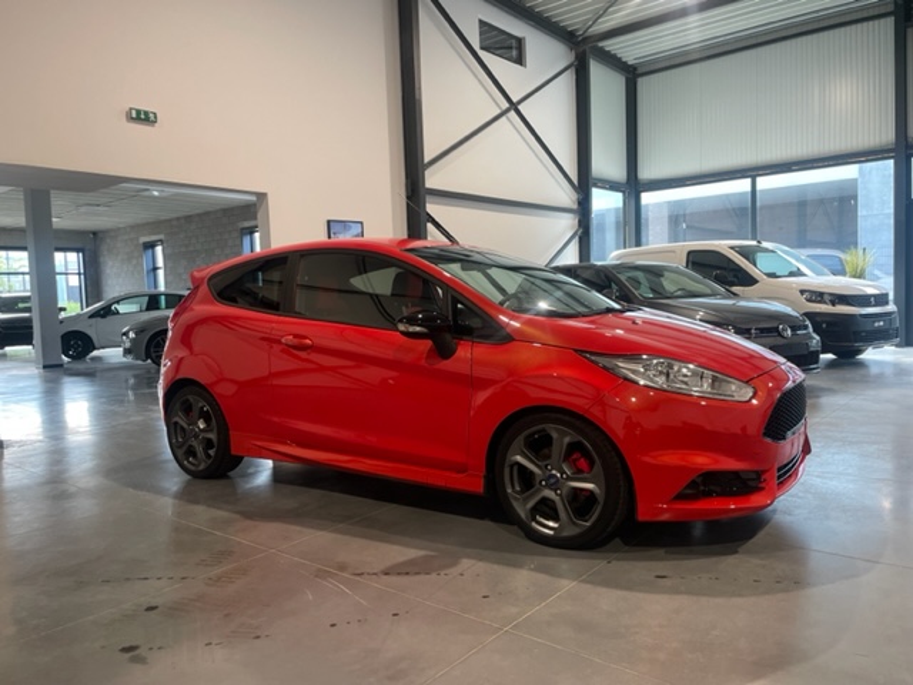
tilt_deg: -4.6
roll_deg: +2.3
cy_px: 342
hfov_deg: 67.3
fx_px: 686
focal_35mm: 26
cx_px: 456
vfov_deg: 53.1
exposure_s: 1/100
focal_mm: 4.2
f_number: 1.6
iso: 125
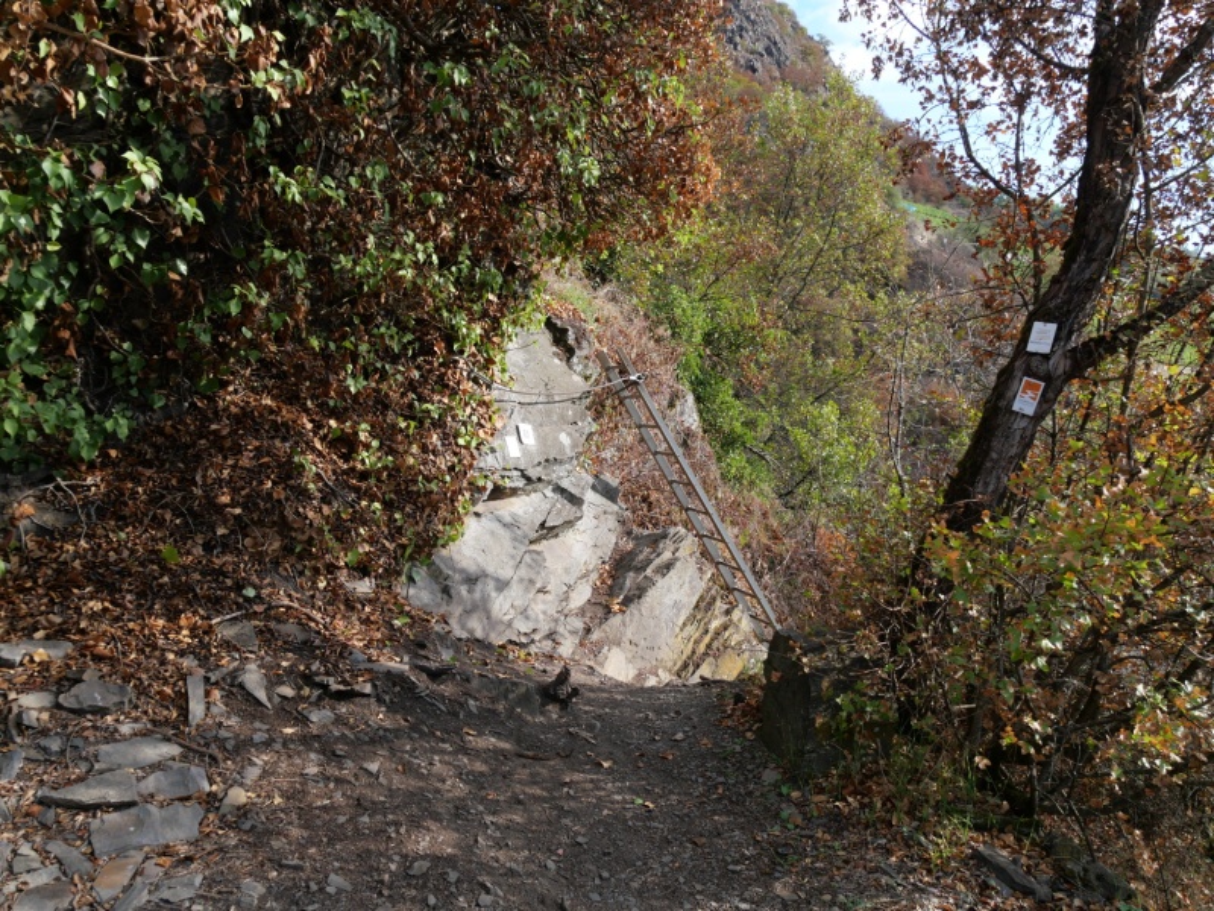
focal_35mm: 28
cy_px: 456
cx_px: 607
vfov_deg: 49.7
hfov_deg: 63.4
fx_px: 982
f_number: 5.6
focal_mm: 14
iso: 200
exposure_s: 1/250
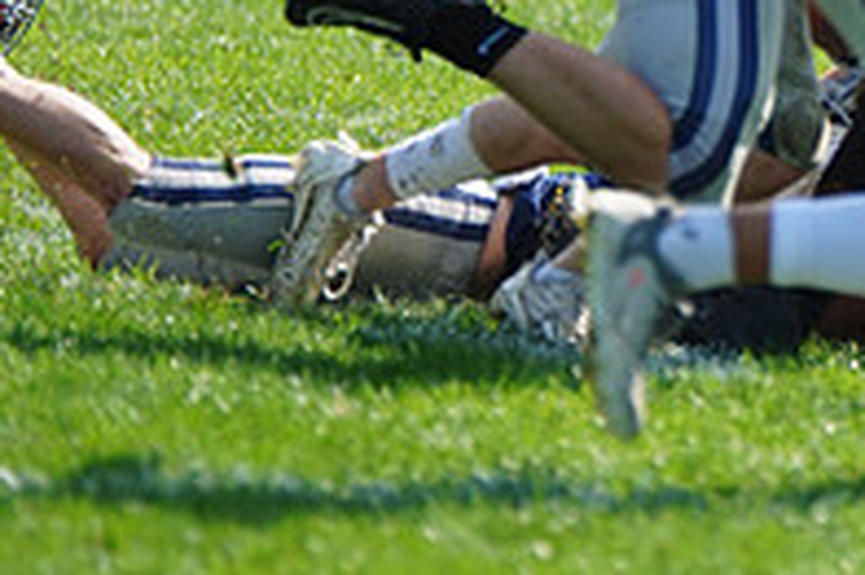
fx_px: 16541
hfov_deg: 3.0
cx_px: 1045
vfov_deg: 2.0
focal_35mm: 689
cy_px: -147
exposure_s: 1/3200
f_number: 2.8
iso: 400
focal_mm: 234
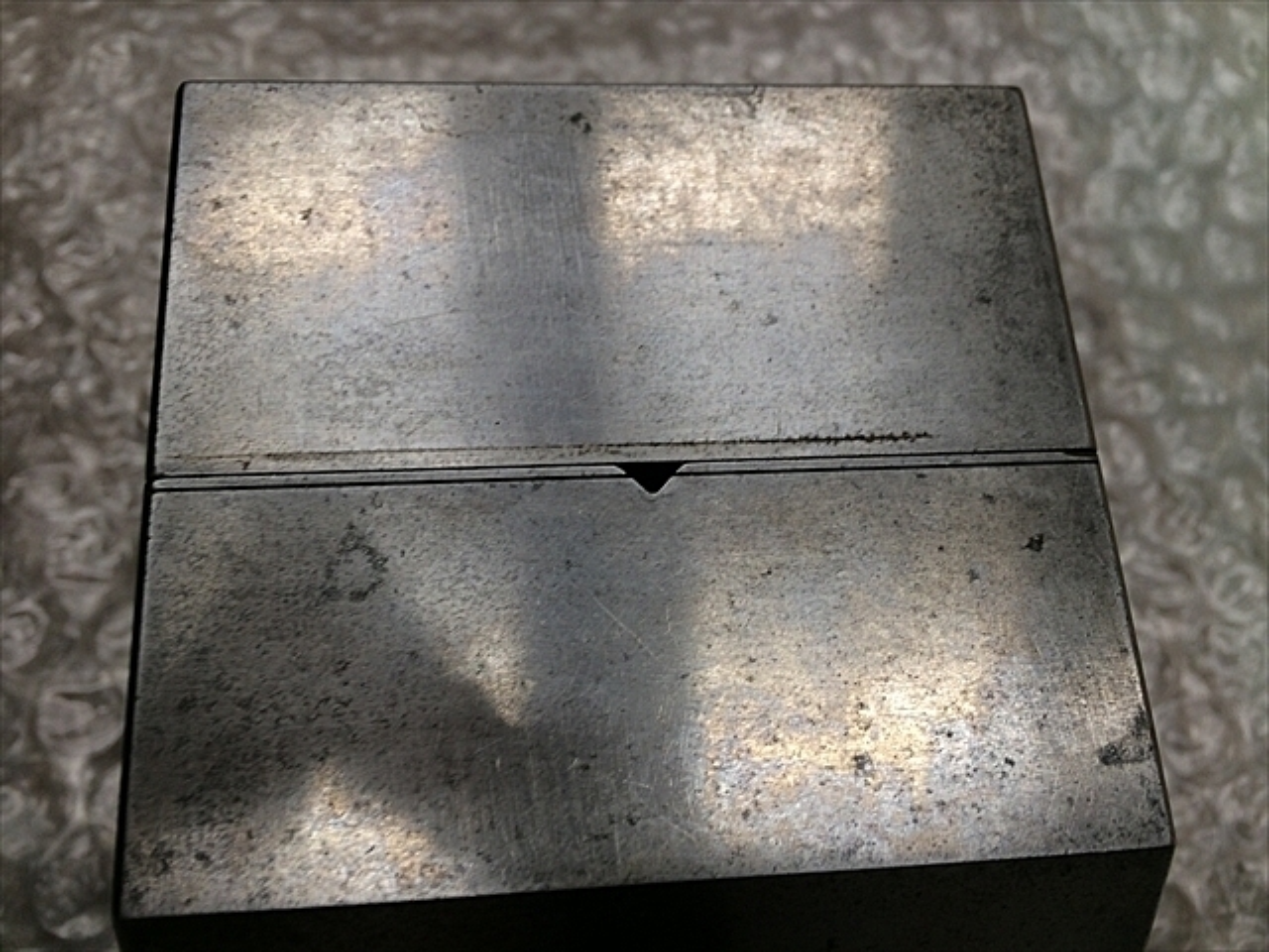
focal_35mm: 29
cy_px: 476
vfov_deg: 48.2
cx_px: 634
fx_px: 1063
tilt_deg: -70.2
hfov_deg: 61.7
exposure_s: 1/30
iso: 64
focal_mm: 4.15
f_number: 2.2
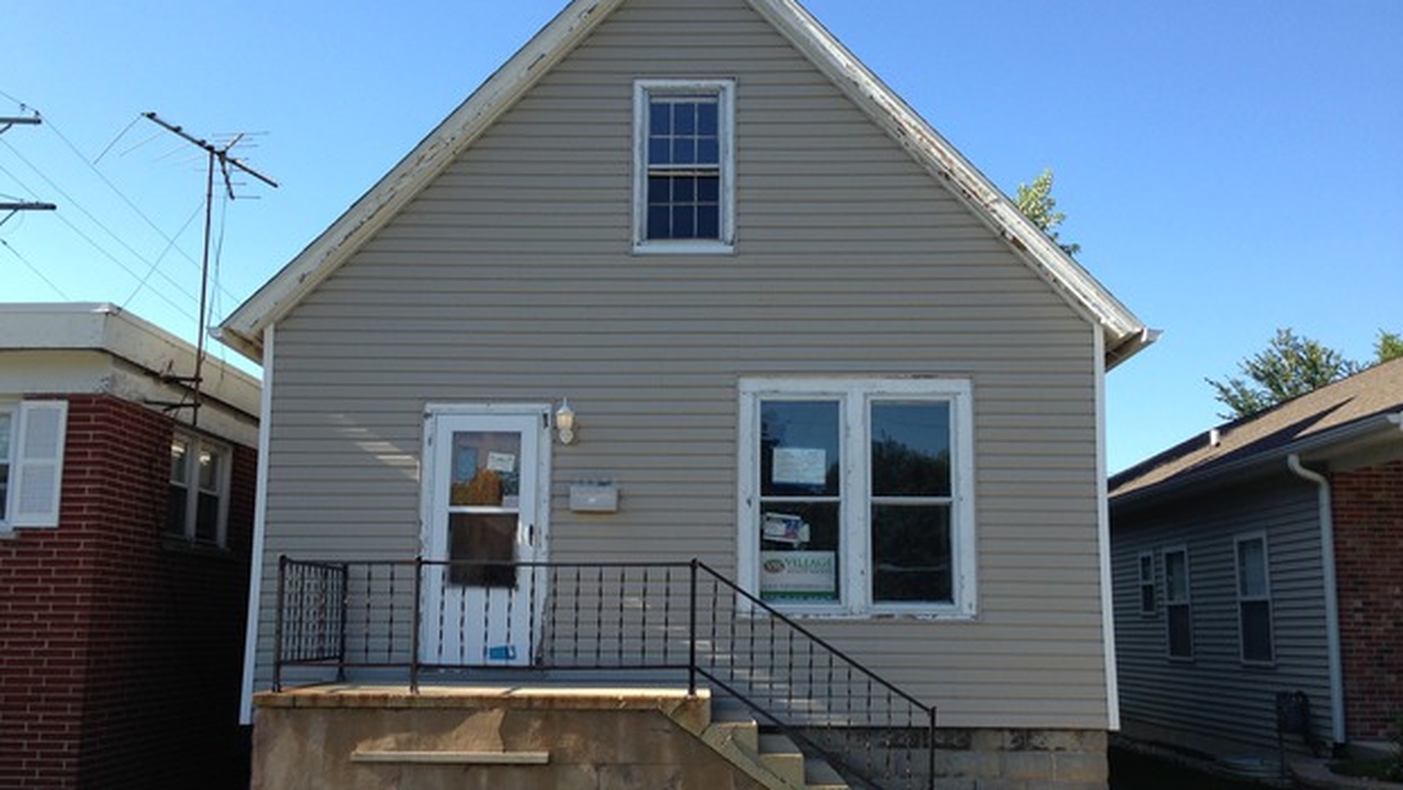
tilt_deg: +7.8
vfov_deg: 32.0
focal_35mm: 37
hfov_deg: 54.0
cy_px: 429
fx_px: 1377
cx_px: 686
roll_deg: -0.9
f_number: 2.4
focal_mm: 4.12
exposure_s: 1/753
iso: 50
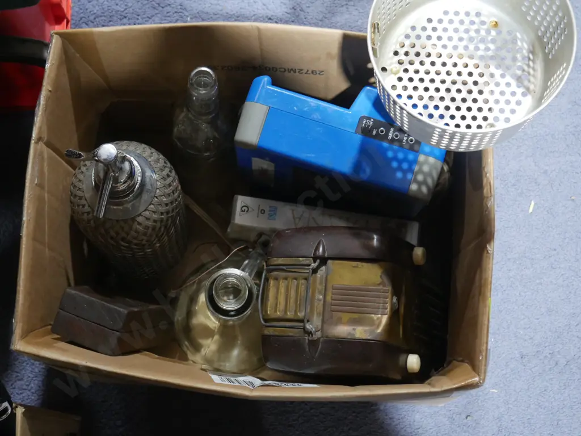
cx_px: 290
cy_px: 218
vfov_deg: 23.7
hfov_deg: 31.2
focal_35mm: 62
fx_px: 1041
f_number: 5.4
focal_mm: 31
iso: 2500
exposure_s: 1/80
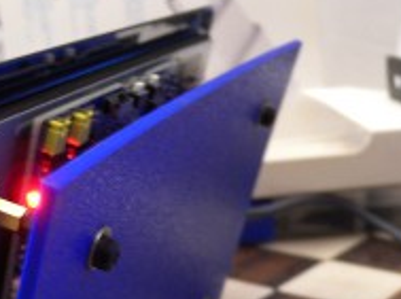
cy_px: 392
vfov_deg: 18.0
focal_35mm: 76
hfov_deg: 25.6
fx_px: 879
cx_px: 157
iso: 64
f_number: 2.7
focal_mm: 6
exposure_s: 1/1.3
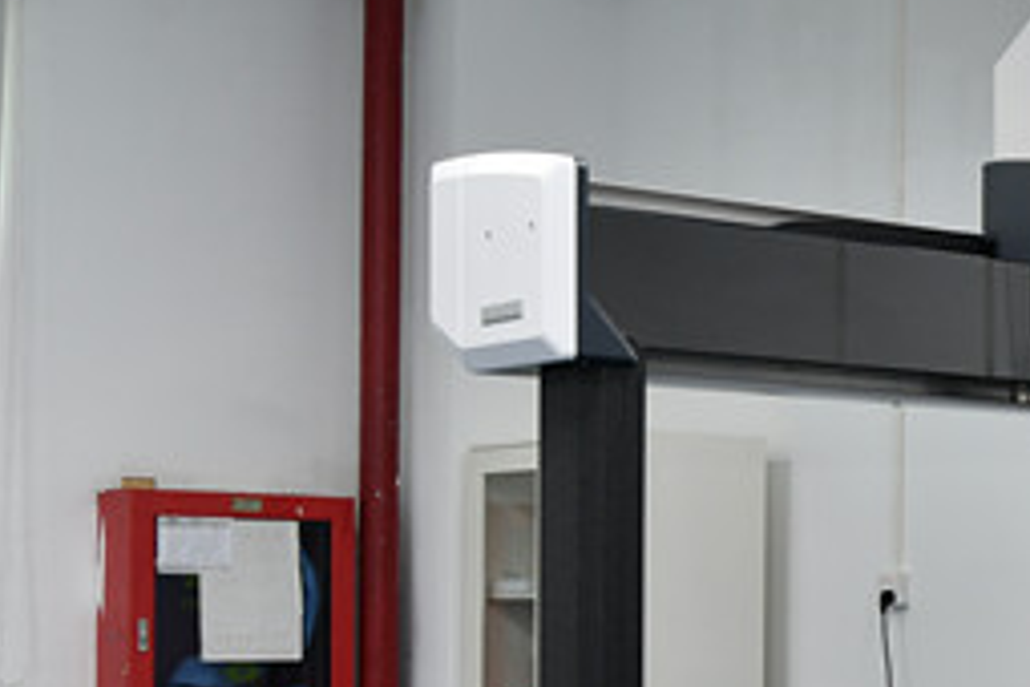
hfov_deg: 20.9
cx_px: 1220
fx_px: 2603
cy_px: 592
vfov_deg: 14.9
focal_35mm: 91
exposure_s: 1/25
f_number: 8
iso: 400
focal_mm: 29
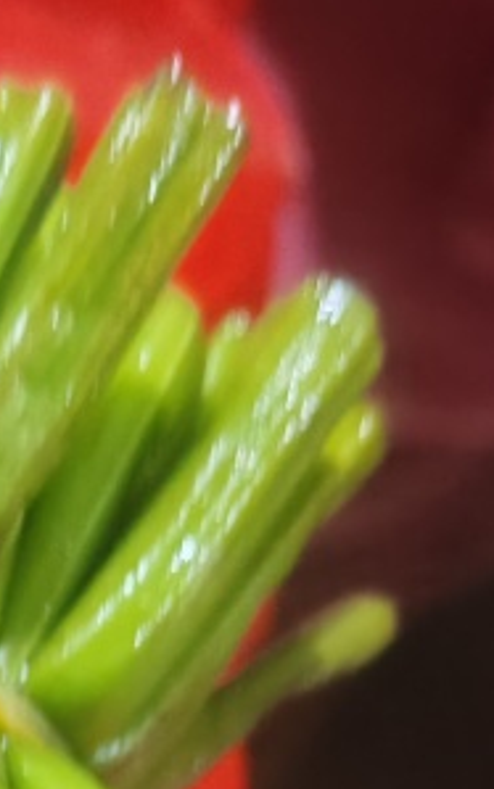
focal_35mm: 102
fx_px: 2196
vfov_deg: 17.9
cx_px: -40
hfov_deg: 12.6
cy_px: 1234
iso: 1000
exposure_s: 1/20
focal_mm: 5.52
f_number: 1.95
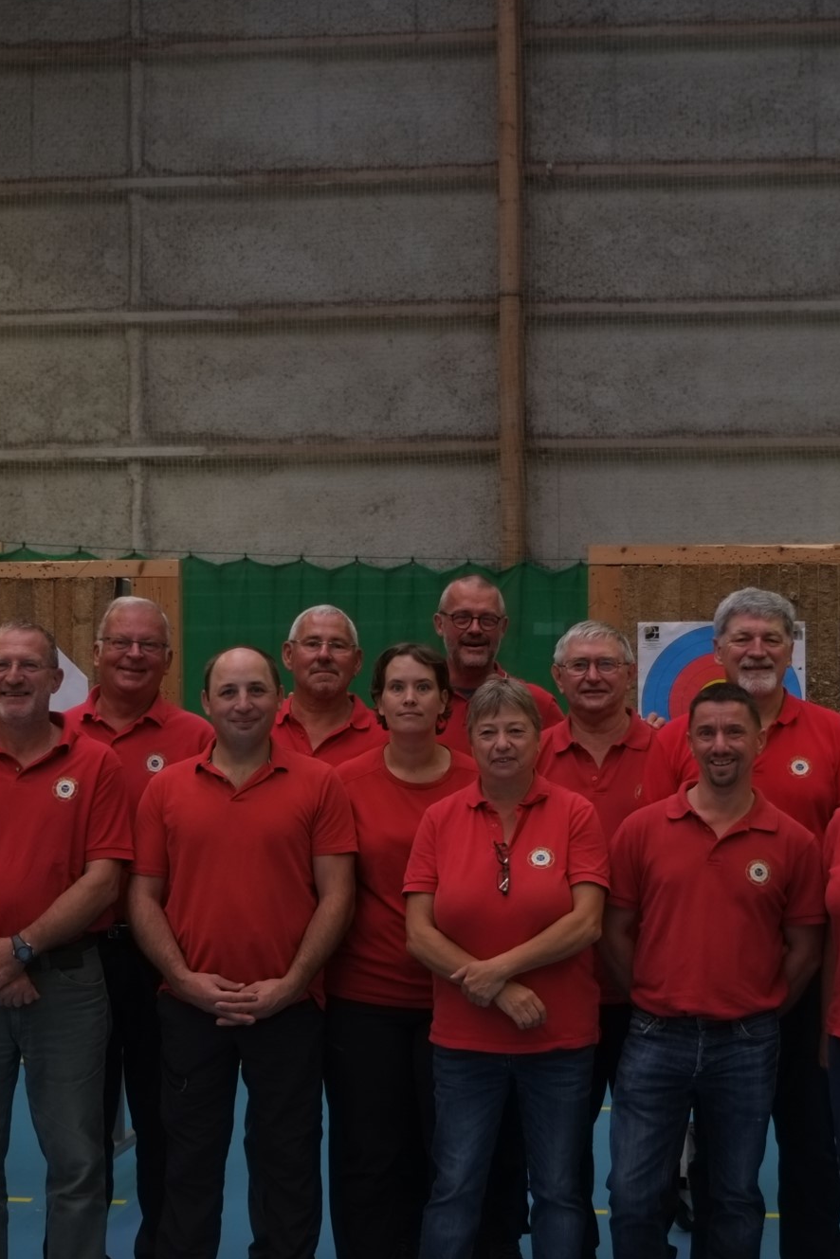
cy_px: 729
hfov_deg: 19.5
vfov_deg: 28.8
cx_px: 448
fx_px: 2450
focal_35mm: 70
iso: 200
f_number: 3.2
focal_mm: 25.4
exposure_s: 1/140
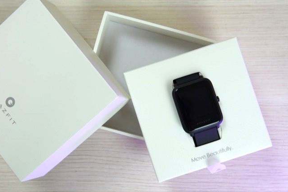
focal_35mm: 54
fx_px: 432
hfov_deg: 36.9
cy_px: 108
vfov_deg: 25.0
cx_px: 141
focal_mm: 30
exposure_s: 1/60
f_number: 4
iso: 160
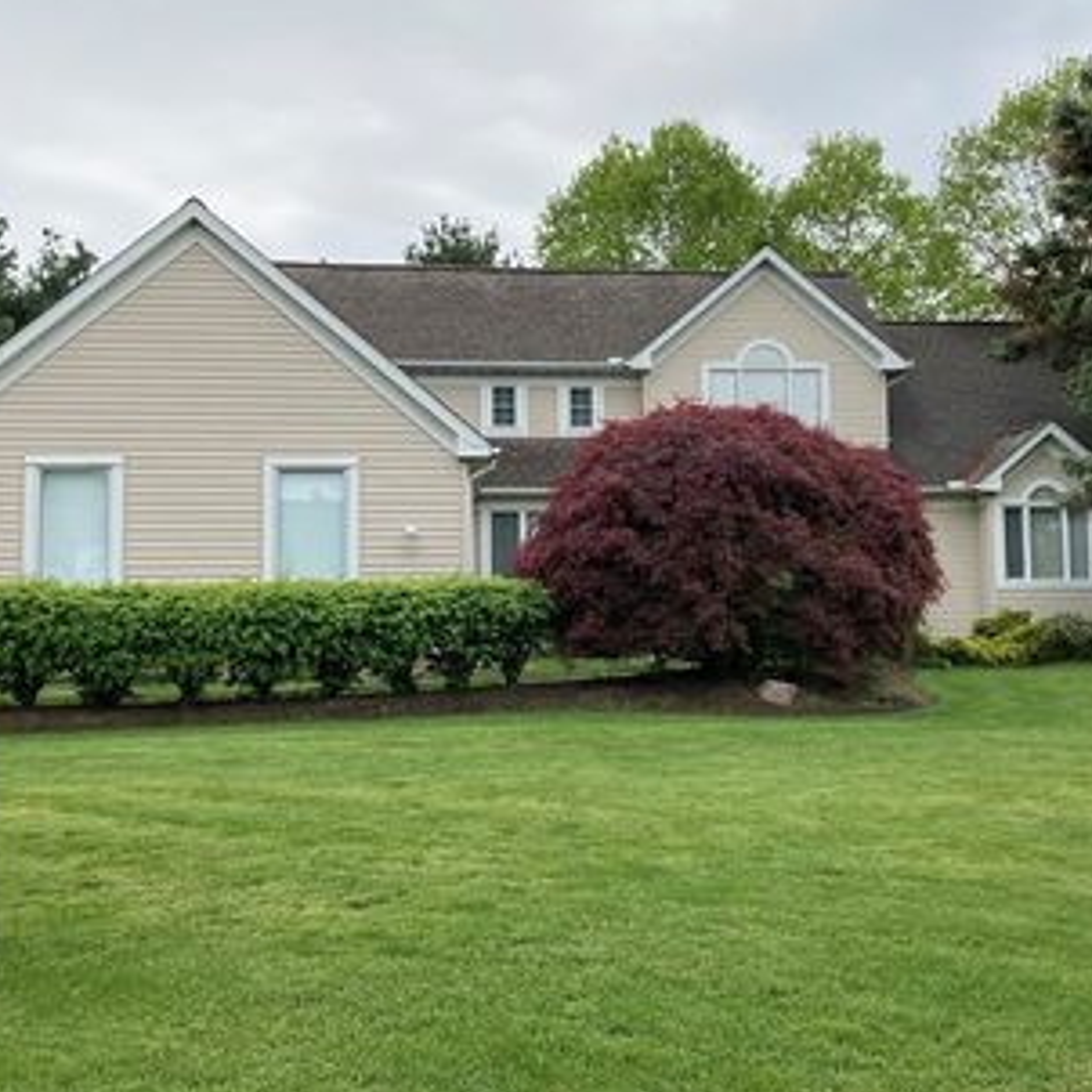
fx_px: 1463
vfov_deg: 40.9
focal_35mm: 41
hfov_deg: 40.9
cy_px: 515
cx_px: 582
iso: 20
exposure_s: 1/1091
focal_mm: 3.99
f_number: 1.8
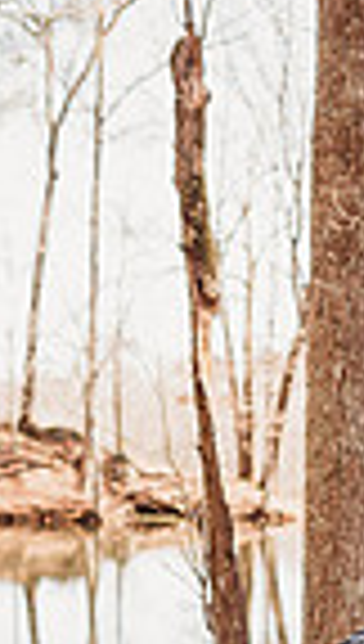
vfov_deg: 25.1
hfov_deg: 14.7
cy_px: 689
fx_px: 1348
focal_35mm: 79
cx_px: 485
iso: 100
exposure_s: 1/250
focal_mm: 24
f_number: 2.2
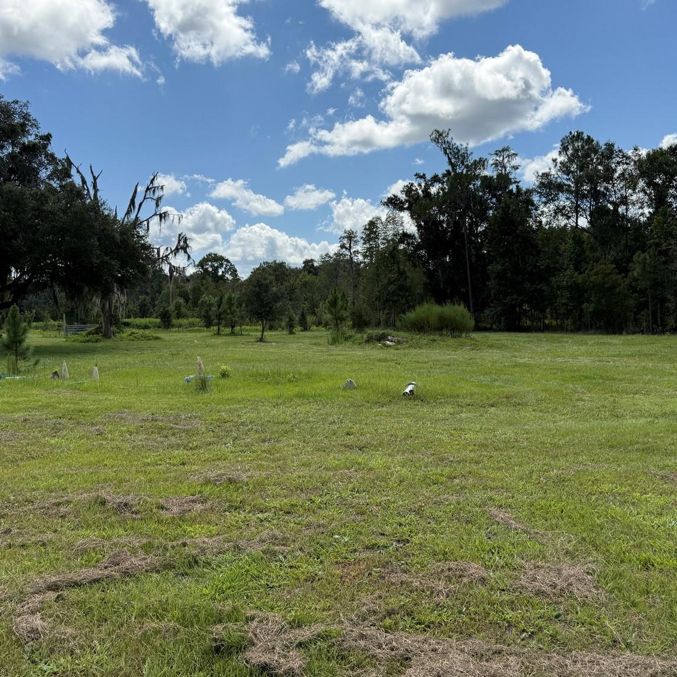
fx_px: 664
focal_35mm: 30
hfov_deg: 54.0
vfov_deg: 54.0
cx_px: 362
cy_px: 322
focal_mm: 6.76
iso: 80
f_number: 1.78
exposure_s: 1/5319
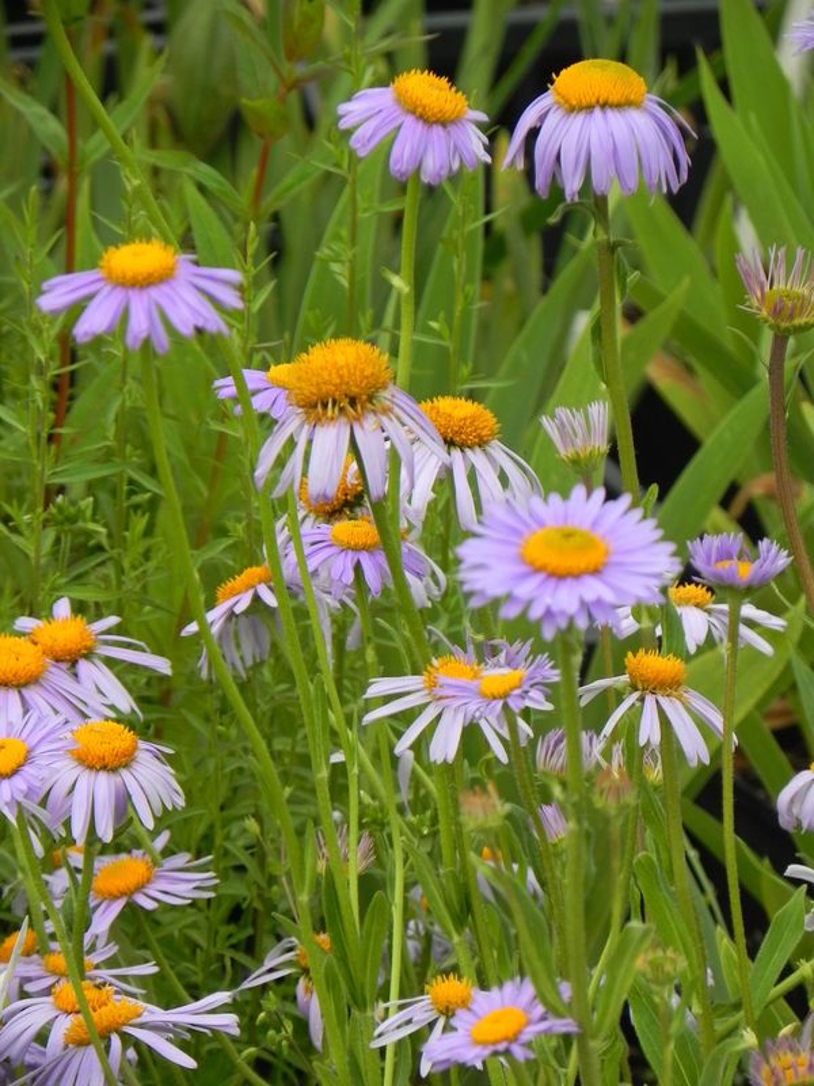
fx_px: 10566
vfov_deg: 5.9
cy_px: 543
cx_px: 407
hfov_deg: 4.4
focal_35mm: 337
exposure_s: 1/500
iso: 160
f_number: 5
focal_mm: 59.9
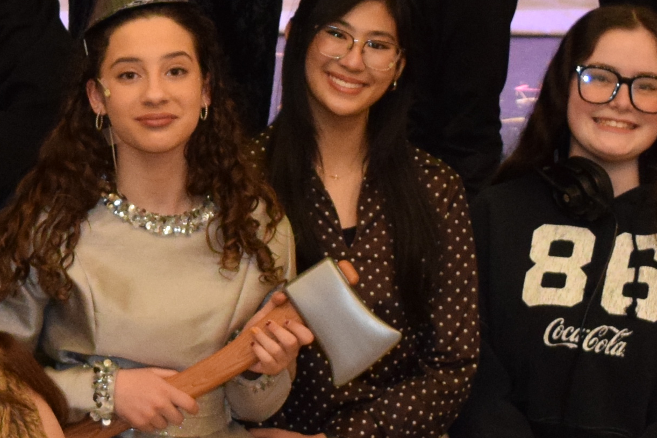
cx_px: -167
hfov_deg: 12.3
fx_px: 2957
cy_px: 57
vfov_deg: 8.5
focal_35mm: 162
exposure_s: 1/100
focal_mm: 22
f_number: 5
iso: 1600
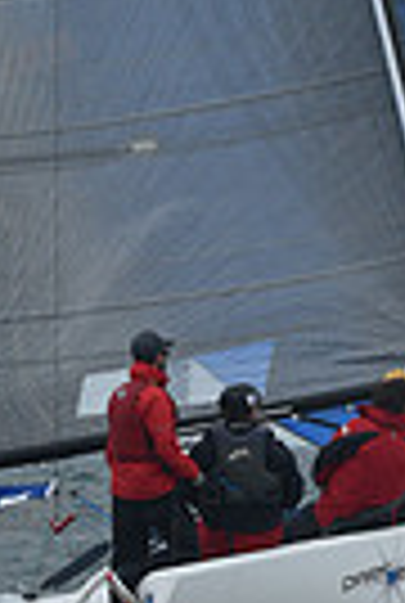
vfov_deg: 5.5
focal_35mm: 371
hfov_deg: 3.7
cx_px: 308
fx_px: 6228
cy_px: -184
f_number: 6.3
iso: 320
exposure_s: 1/1000
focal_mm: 86
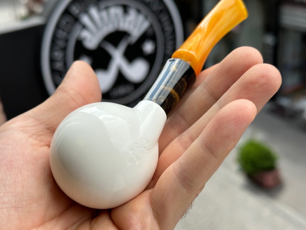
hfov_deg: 39.7
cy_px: 115
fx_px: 424
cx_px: 153
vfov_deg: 30.3
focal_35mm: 48
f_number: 1.78
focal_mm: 6.86
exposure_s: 1/1848
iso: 64
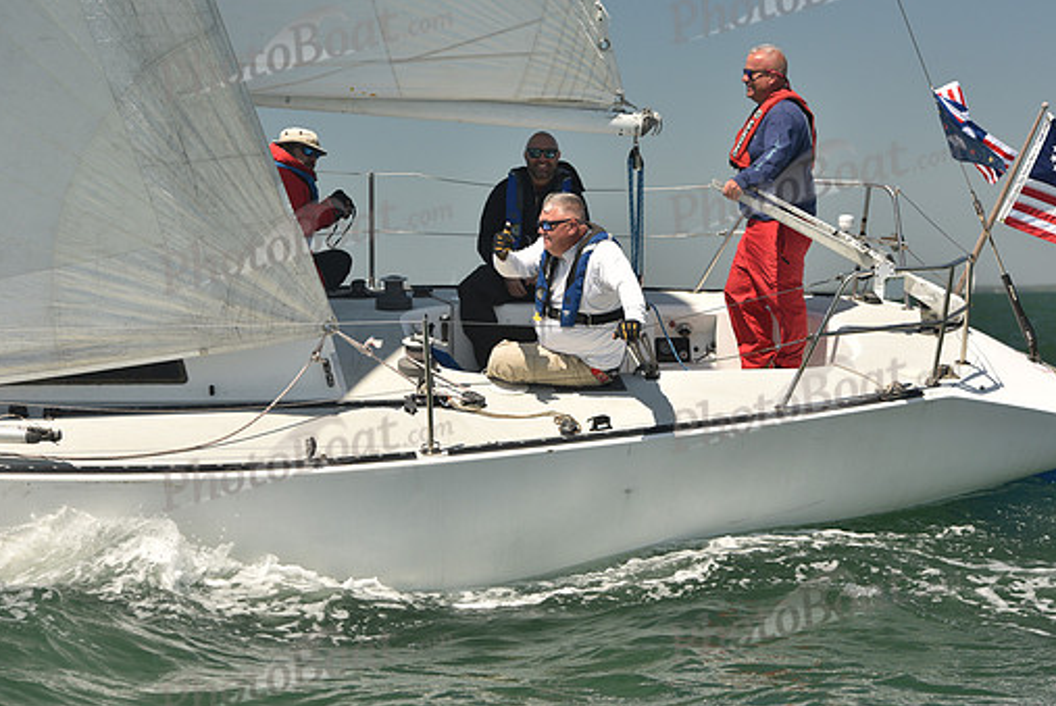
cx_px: 562
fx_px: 3523
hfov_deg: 17.0
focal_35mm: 120
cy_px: 320
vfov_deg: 11.4
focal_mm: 105
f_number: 5.6
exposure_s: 1/800
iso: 250
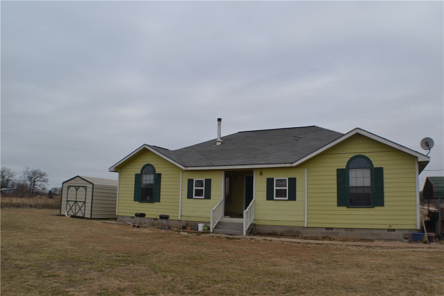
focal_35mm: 36
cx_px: 222
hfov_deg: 53.1
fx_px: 444
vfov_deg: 36.9
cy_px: 148
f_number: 8
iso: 100
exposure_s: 1/250
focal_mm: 24
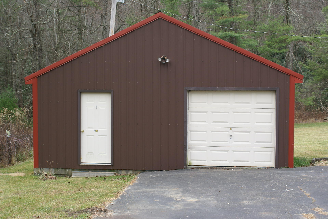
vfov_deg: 22.6
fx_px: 547
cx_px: 164
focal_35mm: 60
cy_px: 110
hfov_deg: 33.4
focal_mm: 40
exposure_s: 1/100
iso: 100
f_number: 6.3
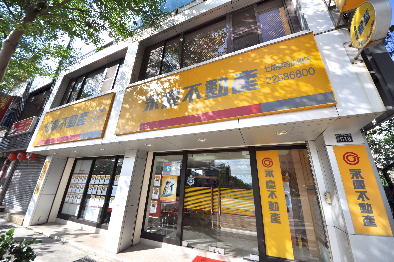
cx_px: 197
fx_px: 131
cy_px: 131
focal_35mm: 12
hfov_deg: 112.7
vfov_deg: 89.9
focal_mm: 8
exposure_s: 1/640
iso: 200
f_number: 6.3
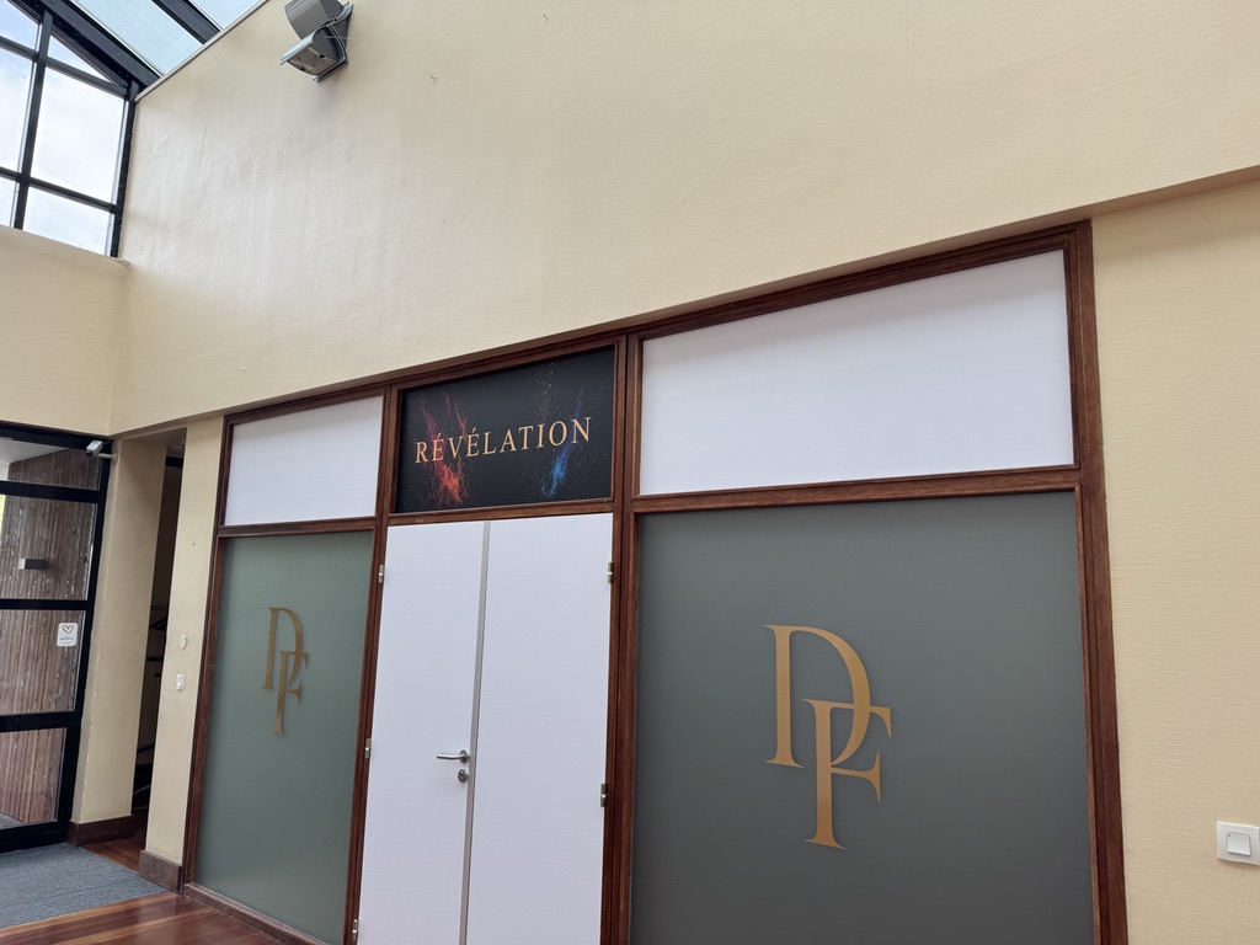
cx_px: 630
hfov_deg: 71.6
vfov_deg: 56.8
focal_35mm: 24
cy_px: 472
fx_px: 874
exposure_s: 1/159
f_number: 1.78
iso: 64
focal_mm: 6.76
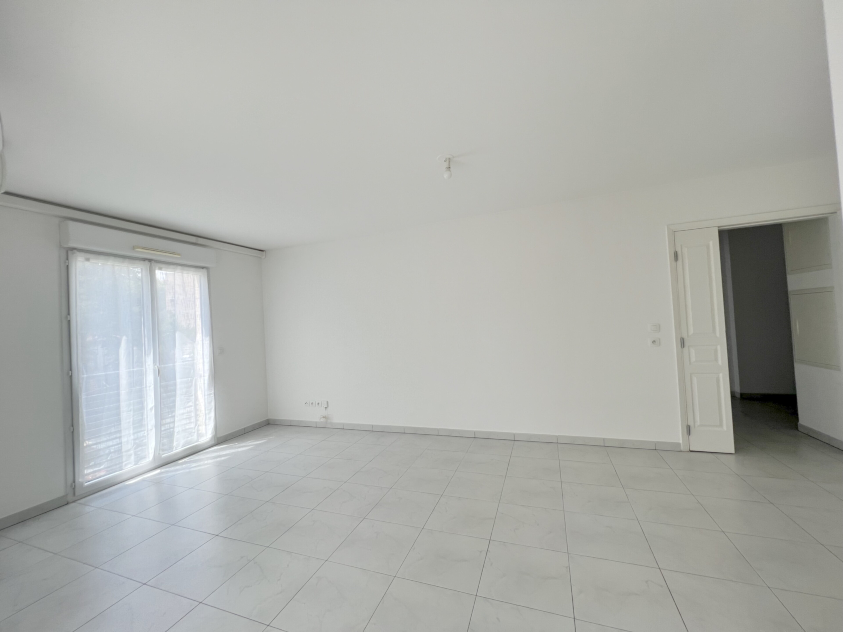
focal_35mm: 13
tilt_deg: +1.1
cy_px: 316
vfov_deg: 89.9
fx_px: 317
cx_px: 422
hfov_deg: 106.2
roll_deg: +3.4
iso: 32
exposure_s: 1/261
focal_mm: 1.57
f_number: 1.8
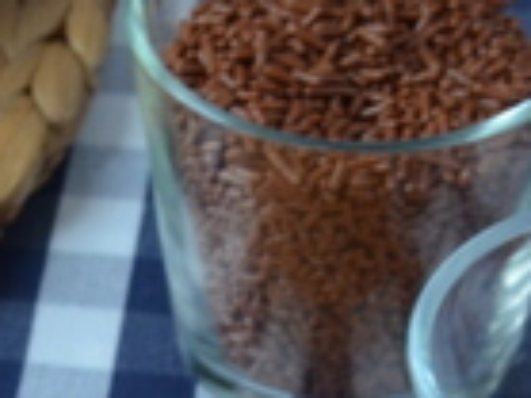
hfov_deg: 7.9
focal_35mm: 249
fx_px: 3816
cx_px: -115
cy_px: 867
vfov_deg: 5.8
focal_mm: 30
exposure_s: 1/60
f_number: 8
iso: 400
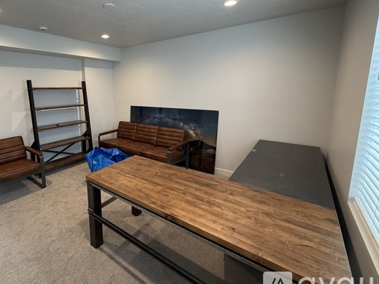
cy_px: 118
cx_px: 138
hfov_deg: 85.7
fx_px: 197
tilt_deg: -9.8
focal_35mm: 18
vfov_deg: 71.1
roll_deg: +1.3
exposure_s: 1/60
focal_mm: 2.22
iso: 250
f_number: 2.2
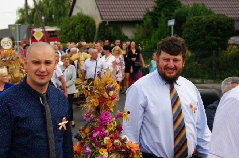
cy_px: 83
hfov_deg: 20.0
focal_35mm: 102
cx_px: 101
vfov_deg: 13.4
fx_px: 676
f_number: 5.6
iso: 280
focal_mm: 58
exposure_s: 1/500
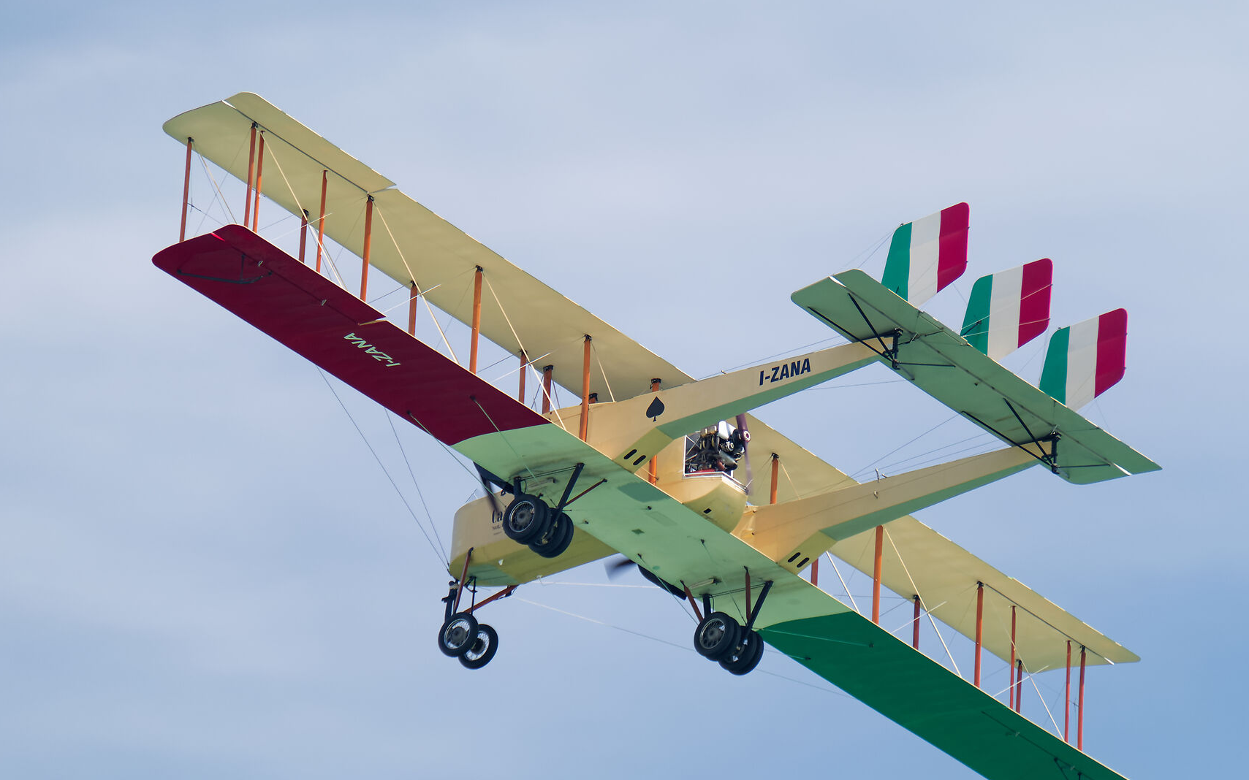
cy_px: 448
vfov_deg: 3.2
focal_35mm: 408
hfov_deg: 5.1
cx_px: 693
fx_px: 13888
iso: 400
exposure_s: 1/1000
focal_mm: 190.3
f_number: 4.8
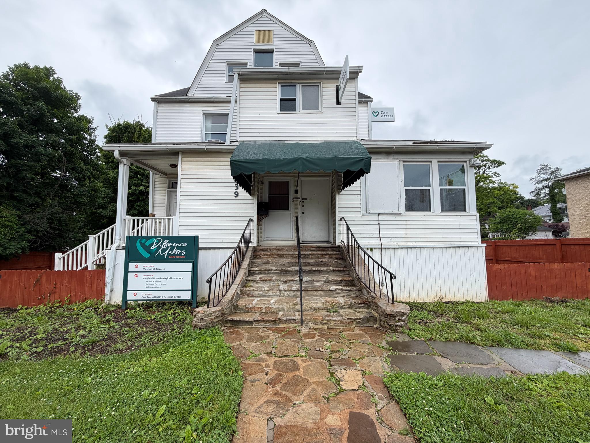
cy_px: 222
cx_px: 295
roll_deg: +0.1
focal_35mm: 14
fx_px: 239
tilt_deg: +5.0
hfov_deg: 102.1
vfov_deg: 85.7
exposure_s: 1/625
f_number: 2.2
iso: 40
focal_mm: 2.22
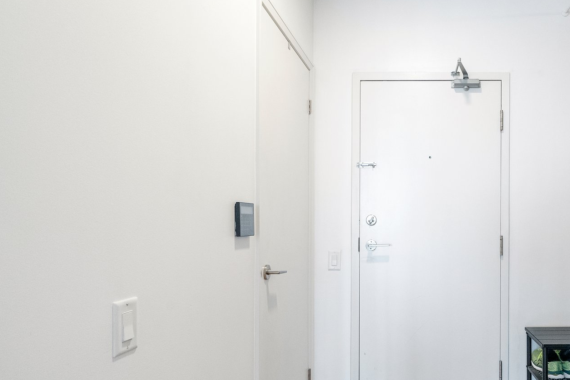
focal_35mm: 26
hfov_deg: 65.7
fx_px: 412
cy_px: 230
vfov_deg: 49.2
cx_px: 418
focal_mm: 16
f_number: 8
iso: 12800
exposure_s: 1/30
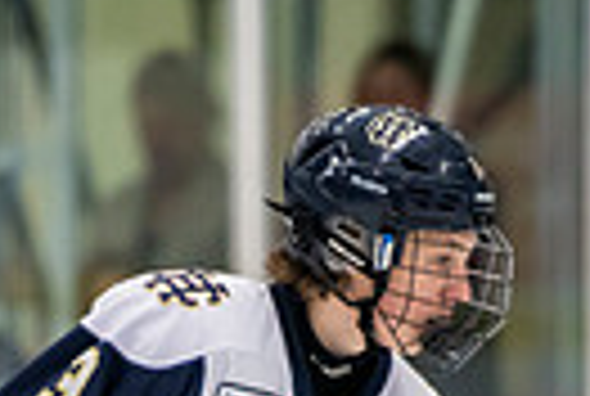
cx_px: 181
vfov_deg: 1.3
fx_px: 17691
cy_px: 785
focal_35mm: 1077
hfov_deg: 1.9
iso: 2000
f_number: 3.2
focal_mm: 200
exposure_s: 1/640
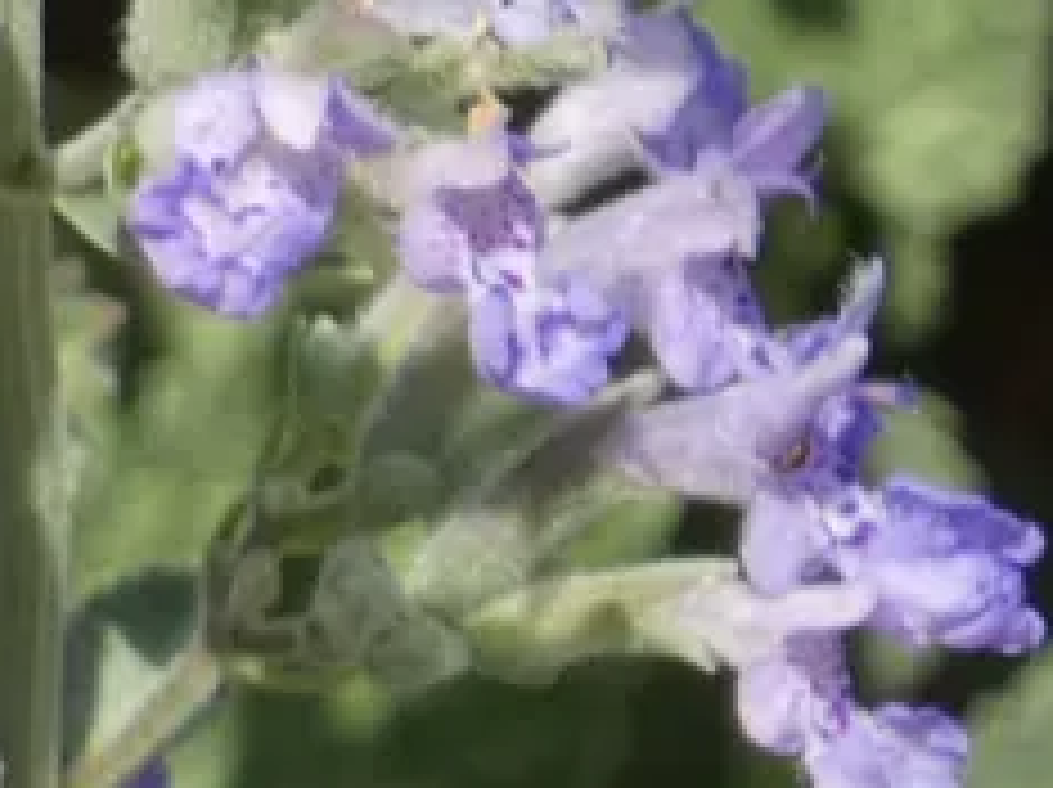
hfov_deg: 1.6
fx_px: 36618
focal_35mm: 1205
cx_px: -292
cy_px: -198
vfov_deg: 1.2
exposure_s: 1/125
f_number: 5.6
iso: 80
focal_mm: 78.8
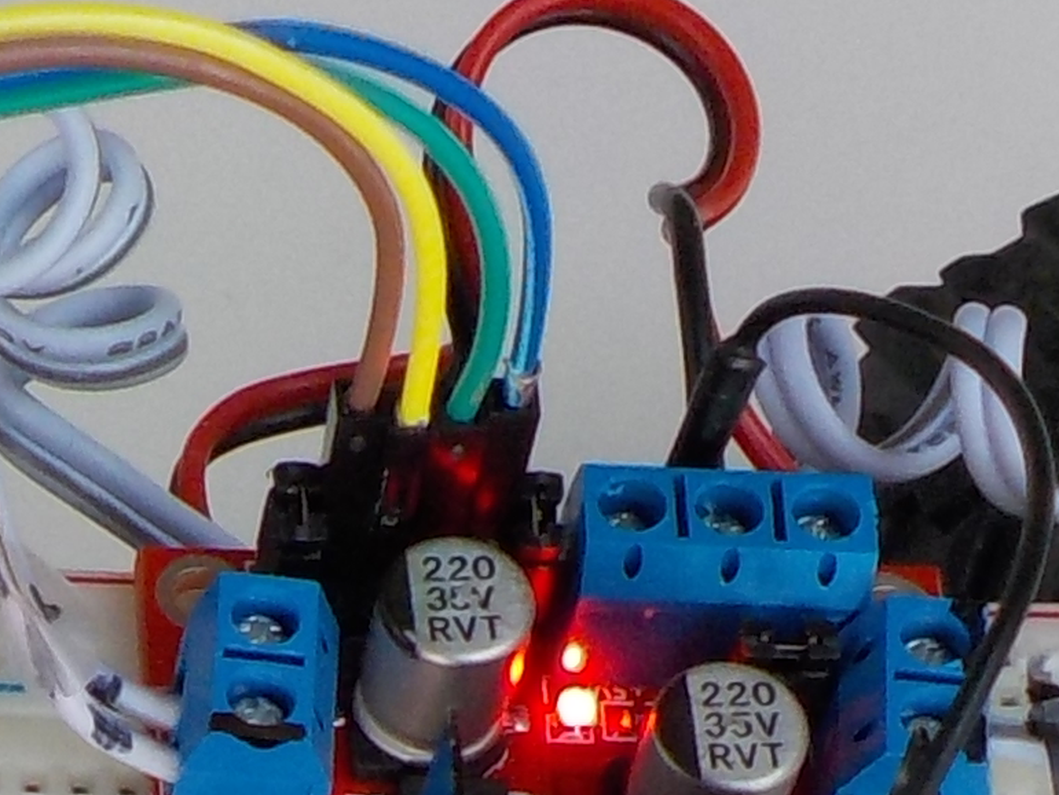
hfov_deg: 11.9
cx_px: -312
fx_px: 4958
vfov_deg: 8.6
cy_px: 1627
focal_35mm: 162
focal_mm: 4.1
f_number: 3.3
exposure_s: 1/40
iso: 125
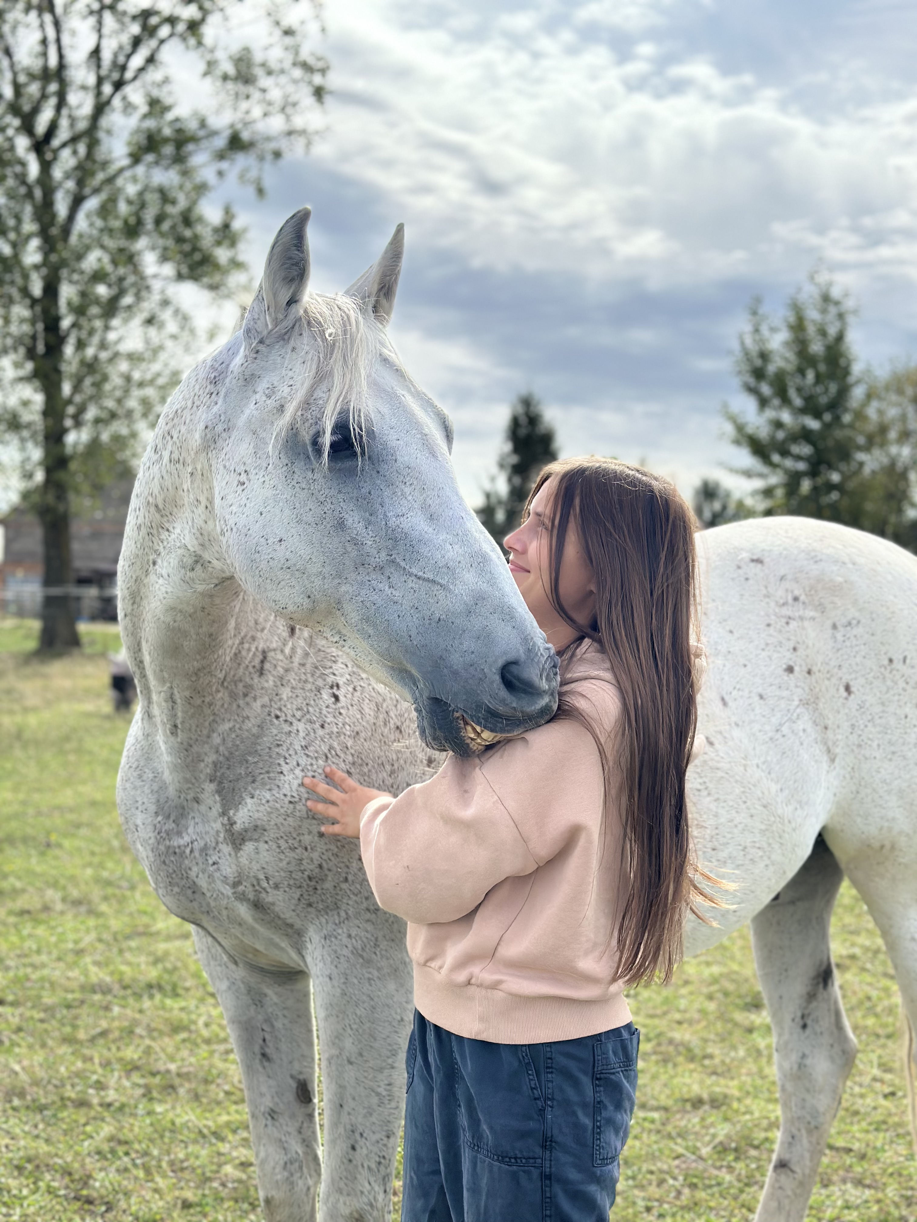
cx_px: 458
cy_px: 611
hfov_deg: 30.3
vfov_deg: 39.7
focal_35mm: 48
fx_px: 1695
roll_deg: -2.9
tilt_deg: +0.8
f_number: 1.78
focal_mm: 6.86
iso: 100
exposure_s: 1/7634
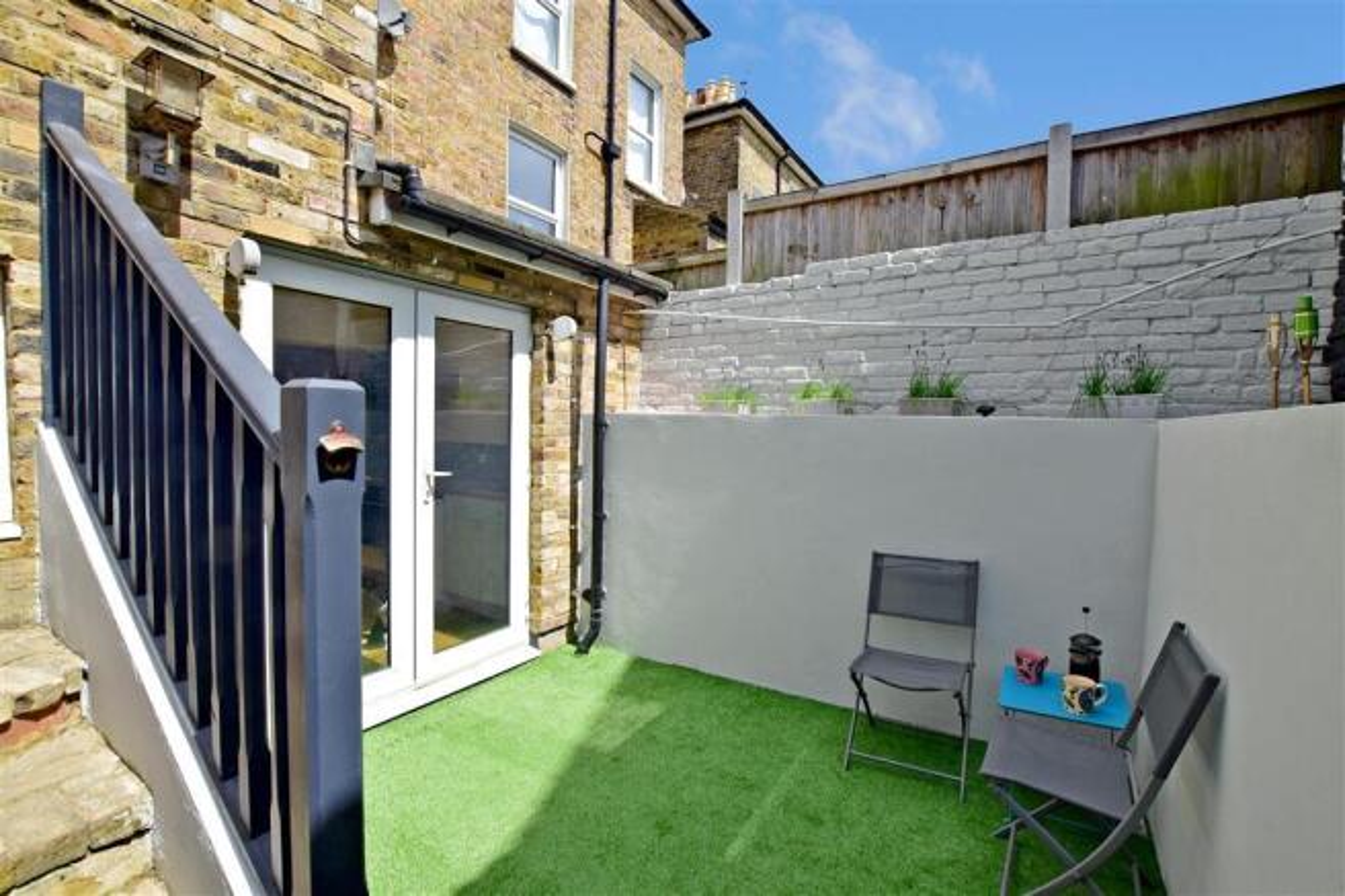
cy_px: 448
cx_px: 672
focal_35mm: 15
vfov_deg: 77.3
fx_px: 560
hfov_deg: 100.4
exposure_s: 1/500
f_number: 11
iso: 400
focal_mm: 10
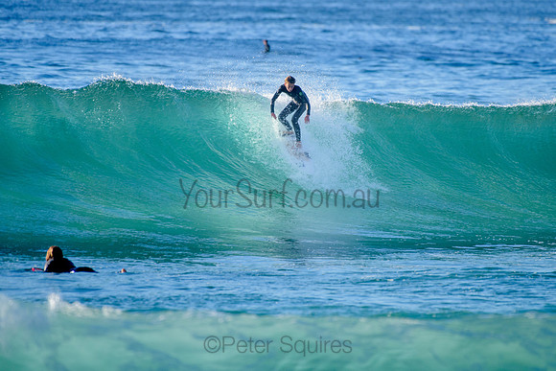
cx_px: 291
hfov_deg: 3.4
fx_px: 9475
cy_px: 147
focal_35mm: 613
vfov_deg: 2.2
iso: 640
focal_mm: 500
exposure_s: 1/2000
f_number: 5.6
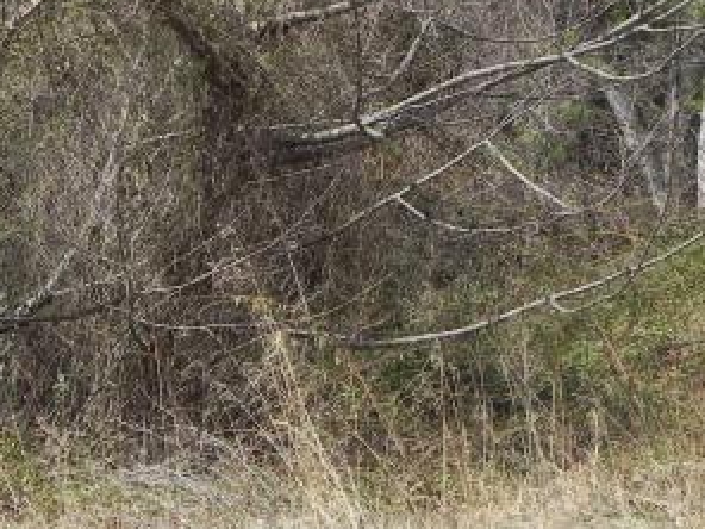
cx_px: 252
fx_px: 5153
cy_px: 346
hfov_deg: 7.8
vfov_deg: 5.9
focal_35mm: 253
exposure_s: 1/405
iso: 160
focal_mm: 23
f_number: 6.3
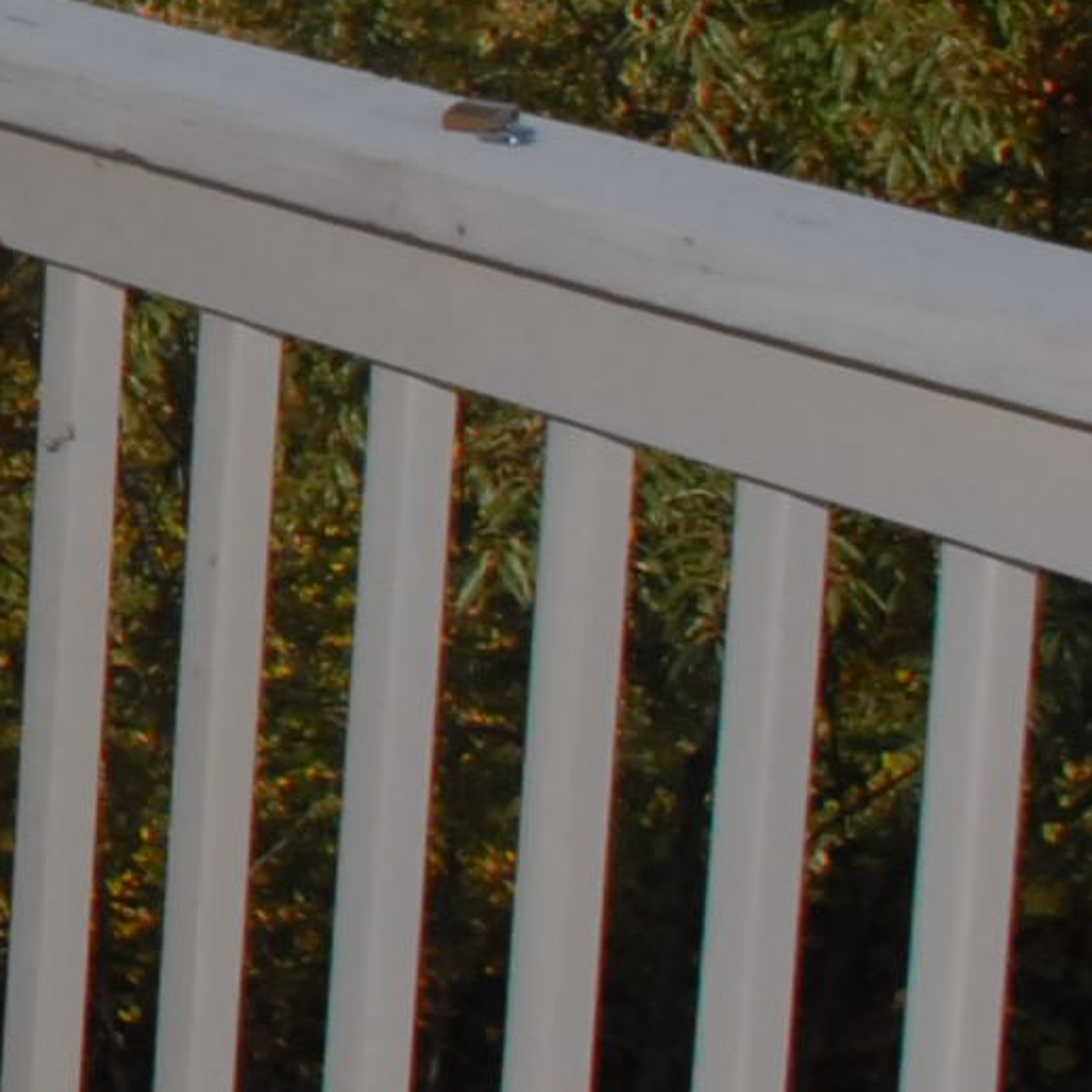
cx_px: -1914
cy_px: -232
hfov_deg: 8.8
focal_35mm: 172
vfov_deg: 10.0
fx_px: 6139
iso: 400
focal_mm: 18
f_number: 8
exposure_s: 1/250
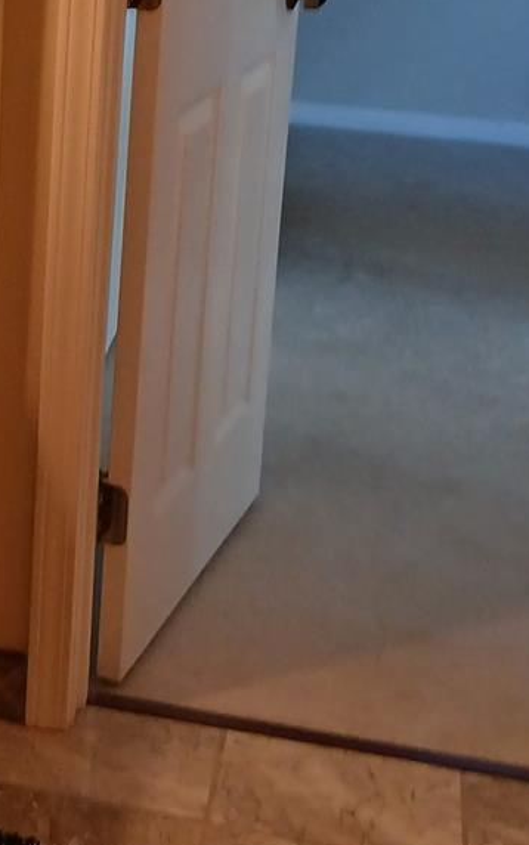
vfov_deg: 27.1
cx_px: -90
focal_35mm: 74
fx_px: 1705
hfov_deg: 16.9
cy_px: 134
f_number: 1.8
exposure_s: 1/40
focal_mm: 3.98
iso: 250
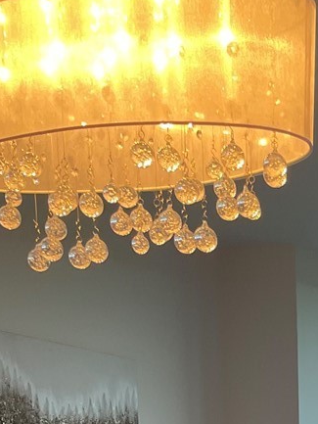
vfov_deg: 17.1
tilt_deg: -8.8
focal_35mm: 96
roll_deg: -0.3
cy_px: 743
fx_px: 1175
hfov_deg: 14.2
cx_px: 503
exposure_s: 1/120
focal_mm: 4.2
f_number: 1.6
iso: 50
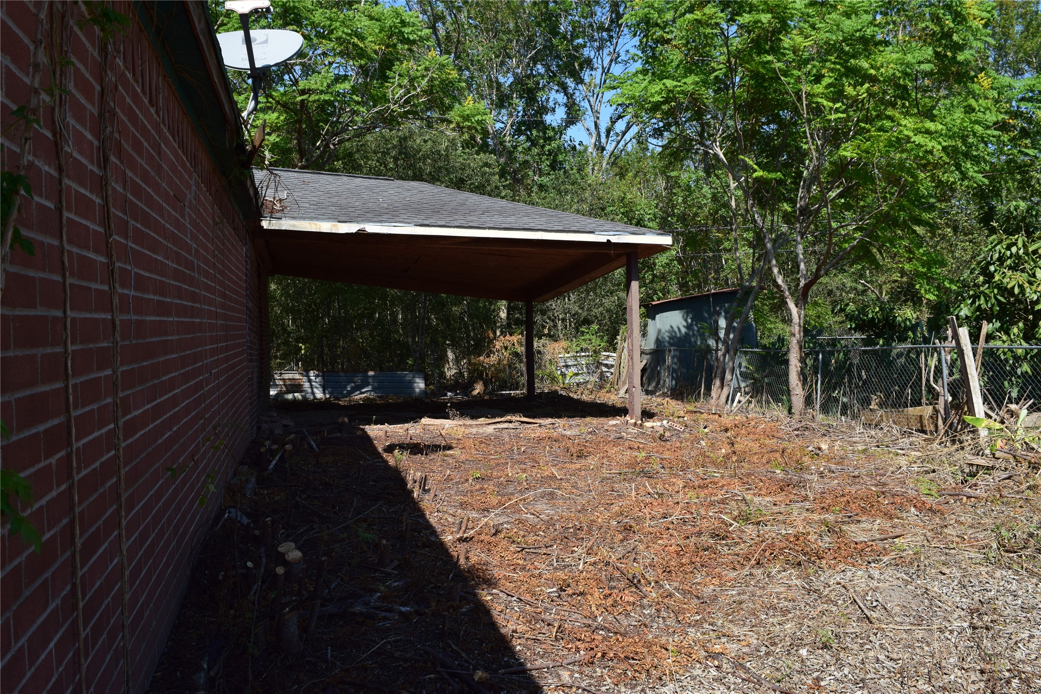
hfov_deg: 67.4
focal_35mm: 27
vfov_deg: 47.9
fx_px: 781
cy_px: 347
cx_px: 520
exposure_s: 1/500
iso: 400
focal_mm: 18
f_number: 11
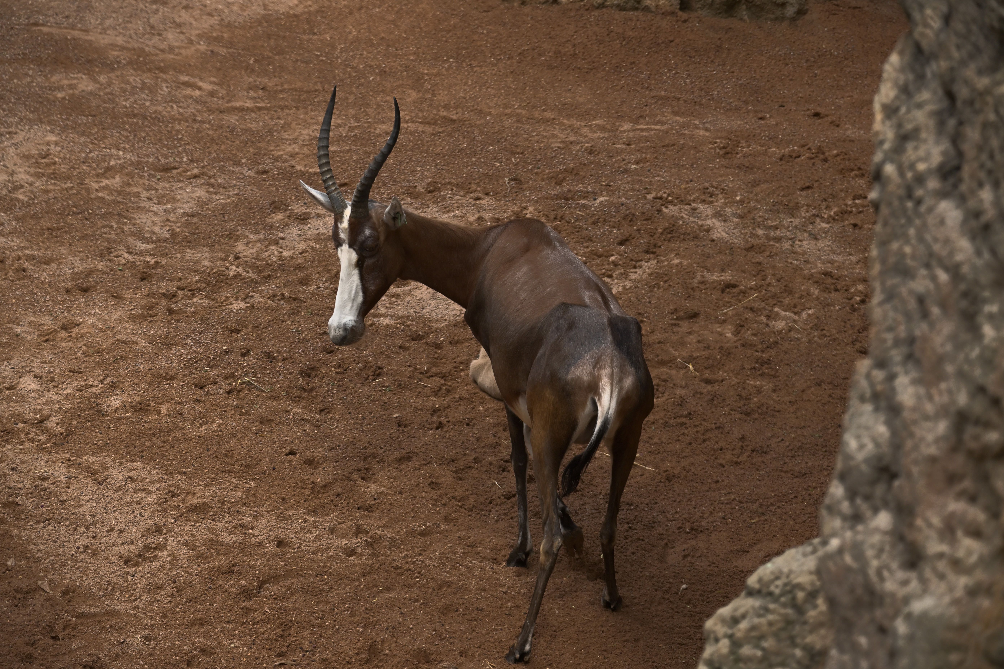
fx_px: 3932
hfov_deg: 14.6
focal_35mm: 141
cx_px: 502
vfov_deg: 9.7
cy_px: 334
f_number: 6.3
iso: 400
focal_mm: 94
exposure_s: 1/640
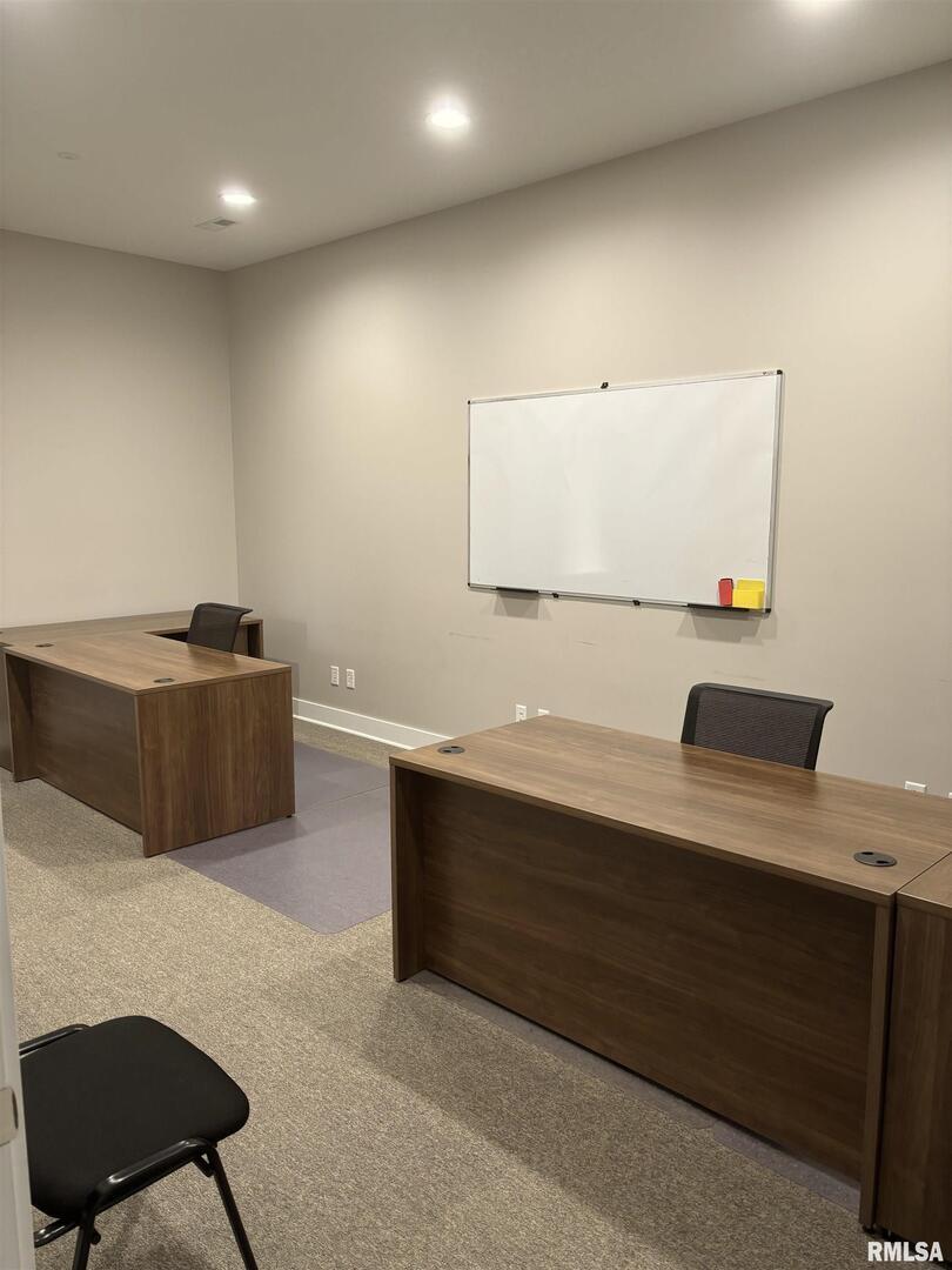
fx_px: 953
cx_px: 476
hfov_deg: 53.1
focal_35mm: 26
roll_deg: -0.9
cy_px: 635
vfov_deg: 67.3
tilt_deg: -8.5
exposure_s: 1/60
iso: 125
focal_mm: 5.96
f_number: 1.6
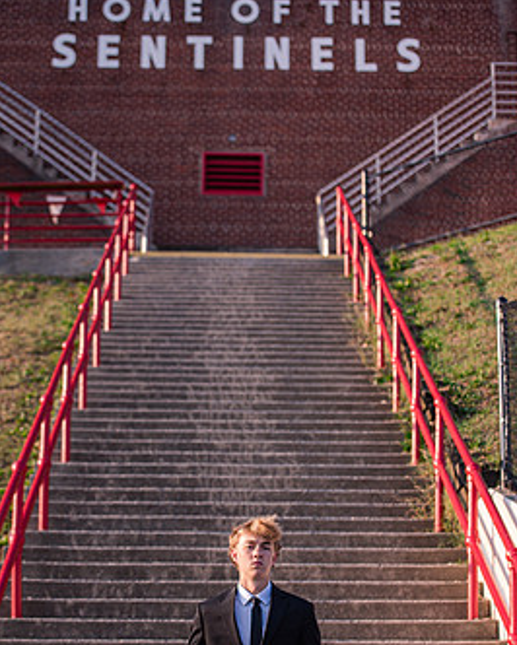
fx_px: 1701
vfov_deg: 21.4
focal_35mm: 89
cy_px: 400
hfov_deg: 17.3
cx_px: 239
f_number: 2.8
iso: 200
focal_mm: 70
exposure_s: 1/2000
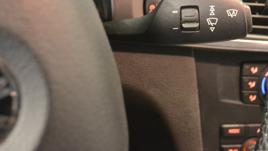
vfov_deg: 18.4
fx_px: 462
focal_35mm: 65
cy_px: 27
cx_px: 191
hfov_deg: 31.9
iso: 3200
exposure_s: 1/6
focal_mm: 26
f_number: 4.2
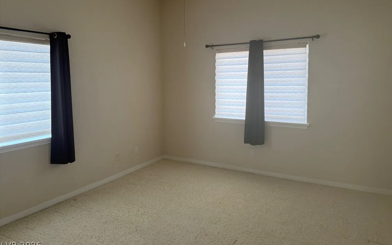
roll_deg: +0.2
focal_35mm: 26
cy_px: 101
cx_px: 199
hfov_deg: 70.4
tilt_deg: -4.4
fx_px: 278
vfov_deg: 47.4
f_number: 1.78
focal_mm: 6.76
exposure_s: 1/121
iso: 125
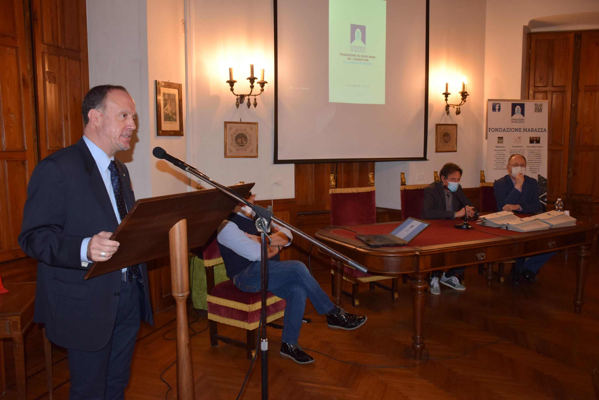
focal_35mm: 30
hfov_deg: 61.9
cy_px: 200
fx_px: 500
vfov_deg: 43.7
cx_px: 300
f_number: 3.8
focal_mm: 20
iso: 800
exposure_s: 1/60
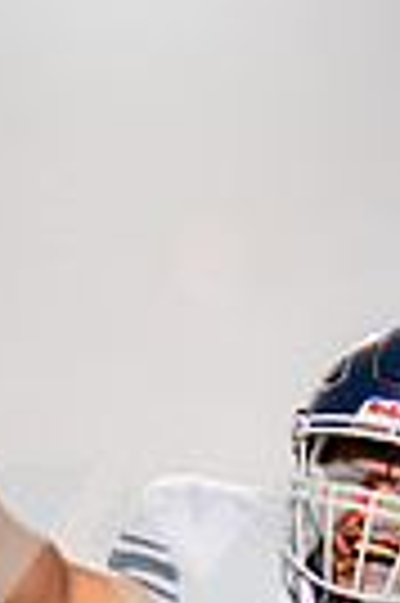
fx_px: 1520
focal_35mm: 91
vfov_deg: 19.4
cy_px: 922
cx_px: 319
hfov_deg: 14.9
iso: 100
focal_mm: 27
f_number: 4.5
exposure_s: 1/800
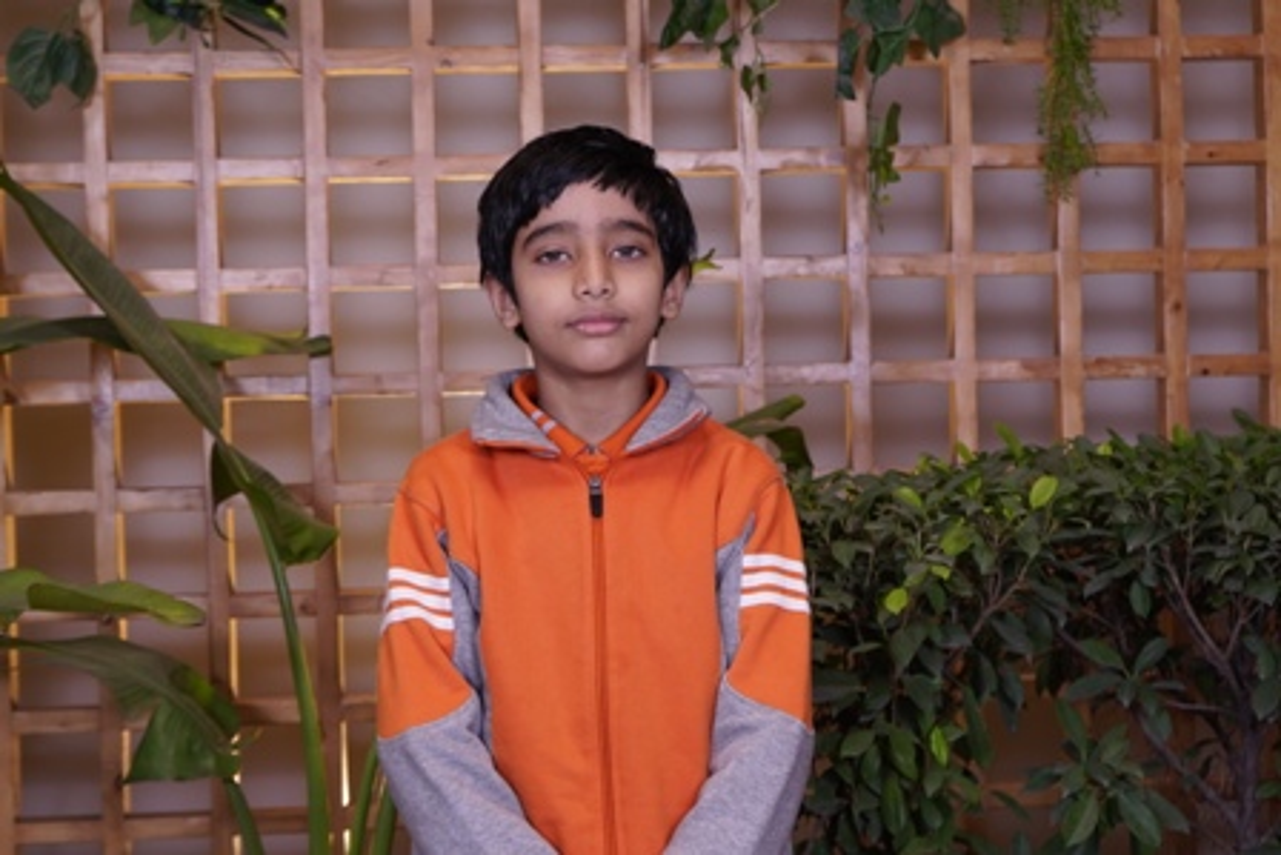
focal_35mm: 66
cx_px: 640
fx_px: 2349
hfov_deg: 30.5
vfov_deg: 20.6
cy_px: 428
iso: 400
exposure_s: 1/125
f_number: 4.5
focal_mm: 44
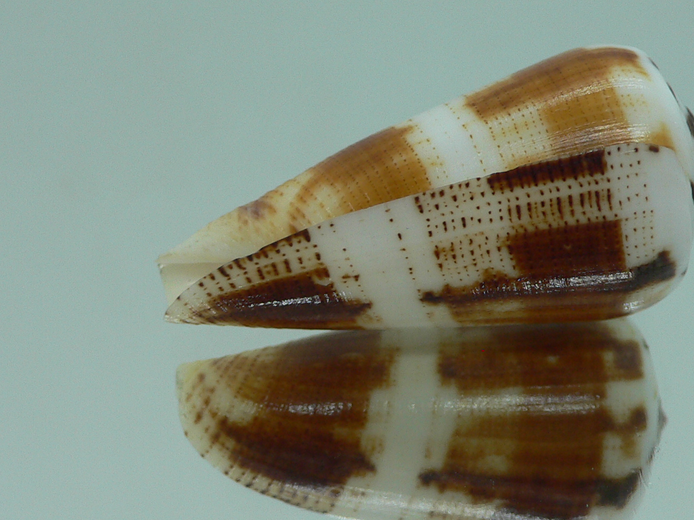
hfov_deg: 35.4
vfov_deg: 27.0
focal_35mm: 54
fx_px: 1083
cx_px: 423
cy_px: 272
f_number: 2.8
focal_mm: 4.6
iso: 80
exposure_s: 1/60
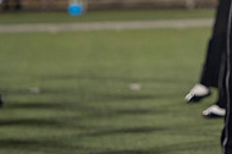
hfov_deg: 3.9
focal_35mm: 534
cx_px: 300
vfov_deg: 2.6
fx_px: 3436
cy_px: -77
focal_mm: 175
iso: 1000
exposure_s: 1/500
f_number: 2.8
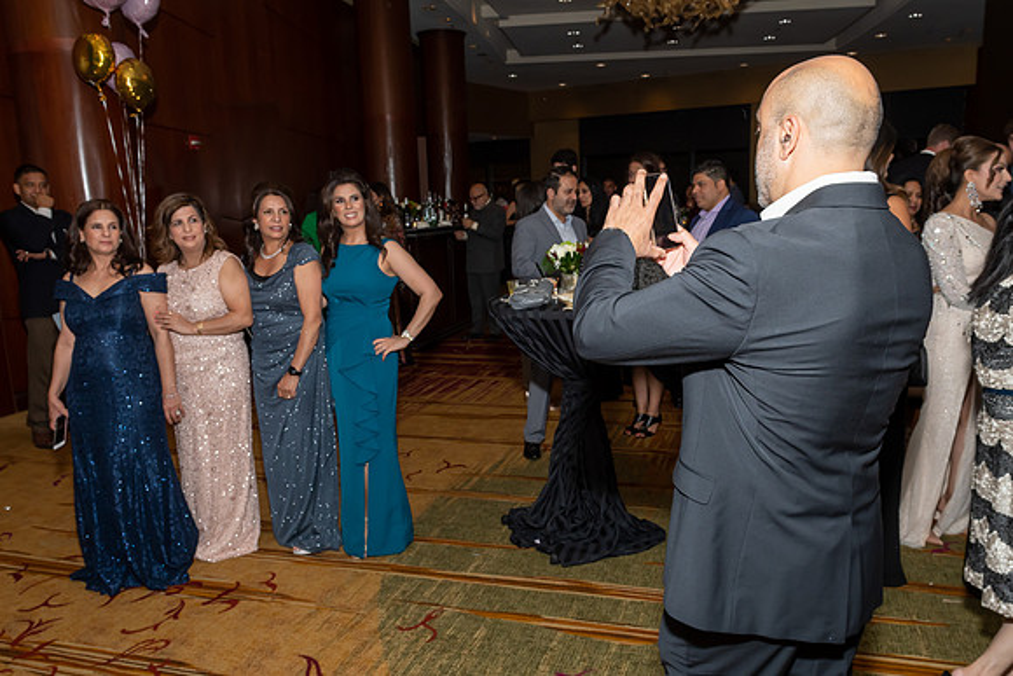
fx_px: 817
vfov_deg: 44.9
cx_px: 540
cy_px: 361
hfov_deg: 63.5
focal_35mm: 29
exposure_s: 1/250
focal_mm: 17
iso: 500
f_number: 7.1
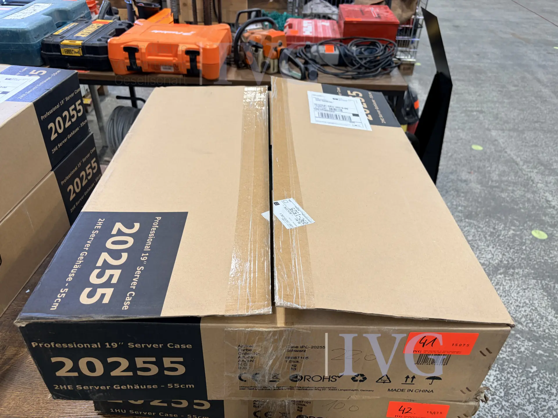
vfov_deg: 53.1
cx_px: 279
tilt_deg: -36.5
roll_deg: -1.0
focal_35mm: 26
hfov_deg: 67.3
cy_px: 209
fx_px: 419
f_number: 1.6
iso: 80
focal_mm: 5.96
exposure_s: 1/50
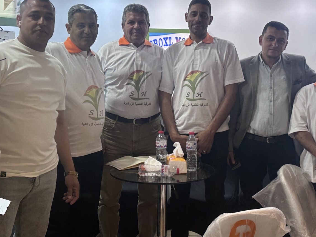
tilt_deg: -4.1
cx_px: 197
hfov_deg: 35.4
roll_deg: -2.4
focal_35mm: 54
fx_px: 493
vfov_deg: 27.0
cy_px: 92
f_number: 1.78
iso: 64
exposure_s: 1/100
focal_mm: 6.86
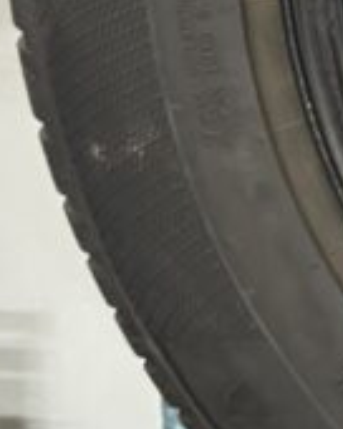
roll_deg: -1.1
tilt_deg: -7.7
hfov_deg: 9.4
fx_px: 1789
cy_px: -111
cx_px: 903
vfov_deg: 13.2
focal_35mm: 141
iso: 800
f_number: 1.78
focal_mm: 6.76
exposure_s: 1/50
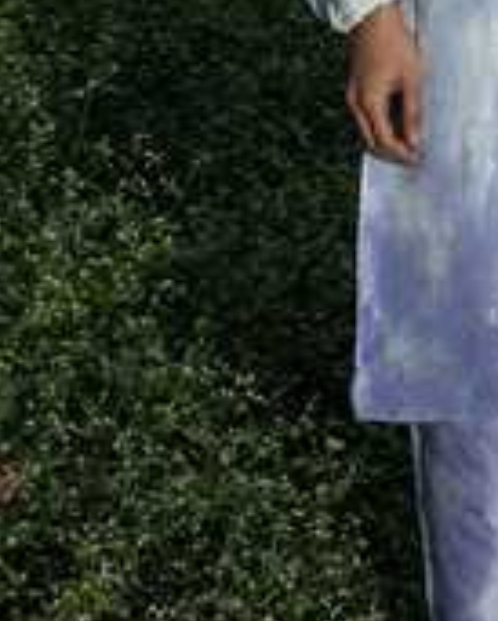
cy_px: -16
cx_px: 574
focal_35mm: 101
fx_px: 1859
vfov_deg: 18.4
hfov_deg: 14.8
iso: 400
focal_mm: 35
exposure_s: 1/200
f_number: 5
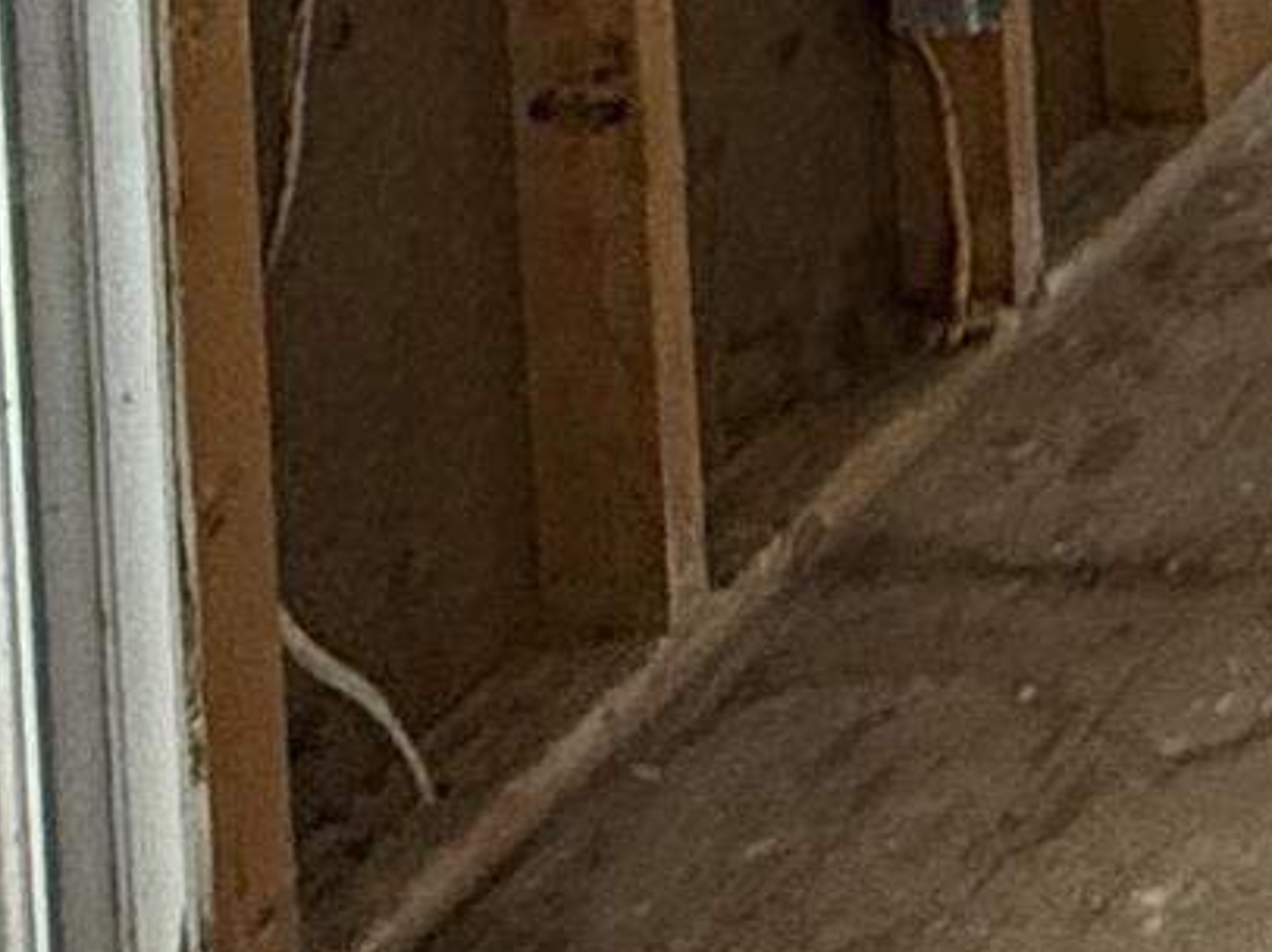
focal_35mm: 106
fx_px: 3893
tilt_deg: -2.6
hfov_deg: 14.1
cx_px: 2870
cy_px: -1513
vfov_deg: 11.1
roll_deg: +1.4
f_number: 2.2
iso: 500
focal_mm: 2.22
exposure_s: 1/60
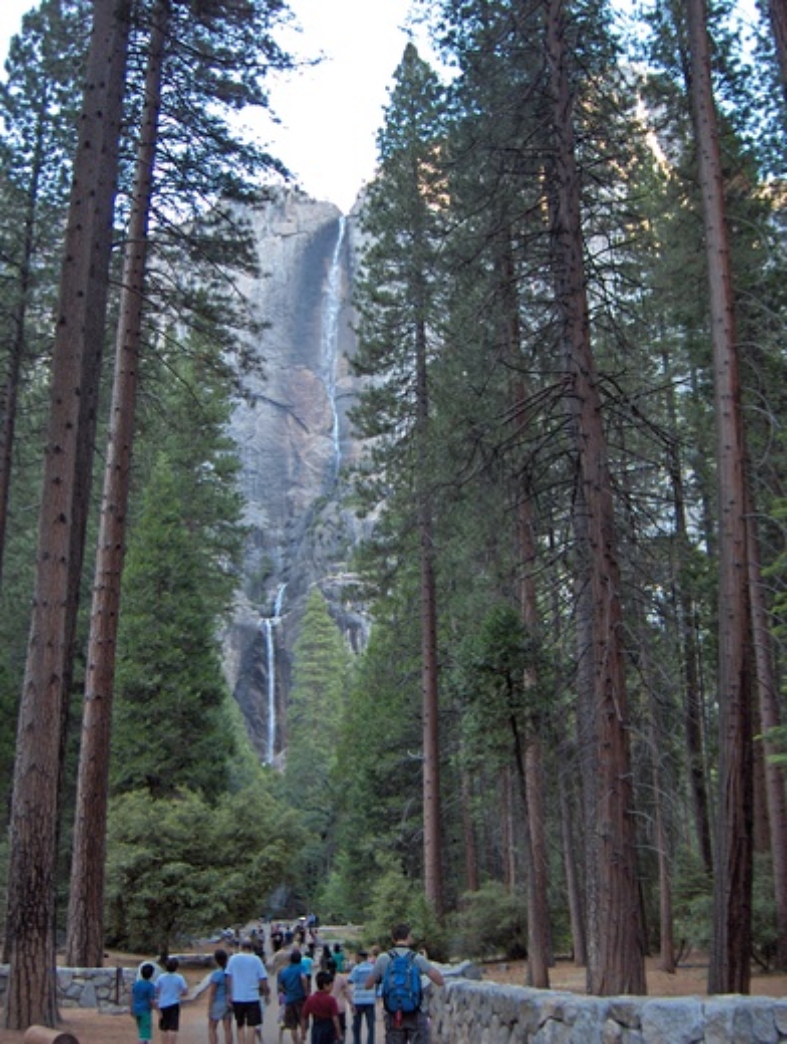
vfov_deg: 47.8
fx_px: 1178
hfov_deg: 36.9
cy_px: 522
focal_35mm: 39
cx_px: 394
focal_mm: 8
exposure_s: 1/42.1
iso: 200
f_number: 2.8
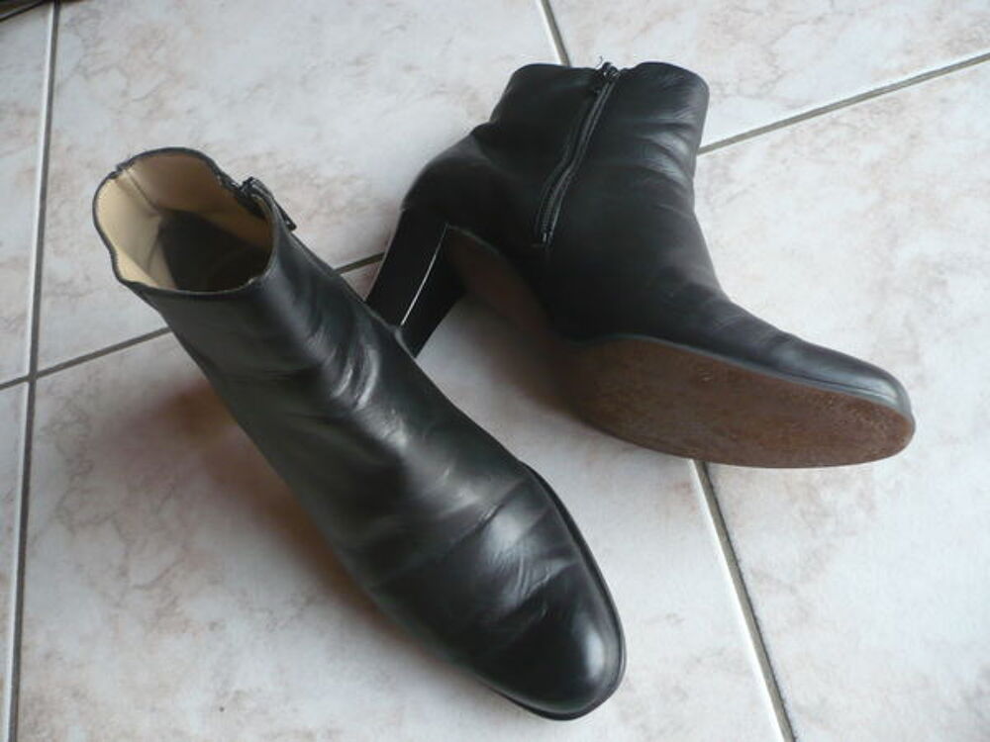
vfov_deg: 40.7
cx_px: 495
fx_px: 1001
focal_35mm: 35
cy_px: 371
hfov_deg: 52.6
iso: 200
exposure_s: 1/30
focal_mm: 5.8
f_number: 2.8
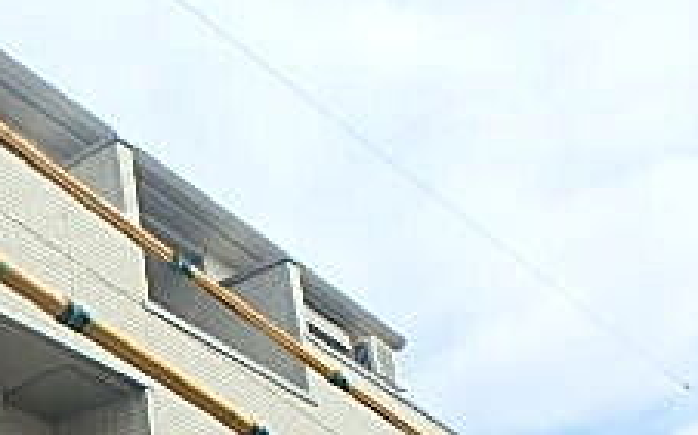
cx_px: -77
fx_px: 1198
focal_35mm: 63
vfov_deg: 19.5
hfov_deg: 29.2
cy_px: 509
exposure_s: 1/400
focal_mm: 3.7
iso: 125
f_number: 6
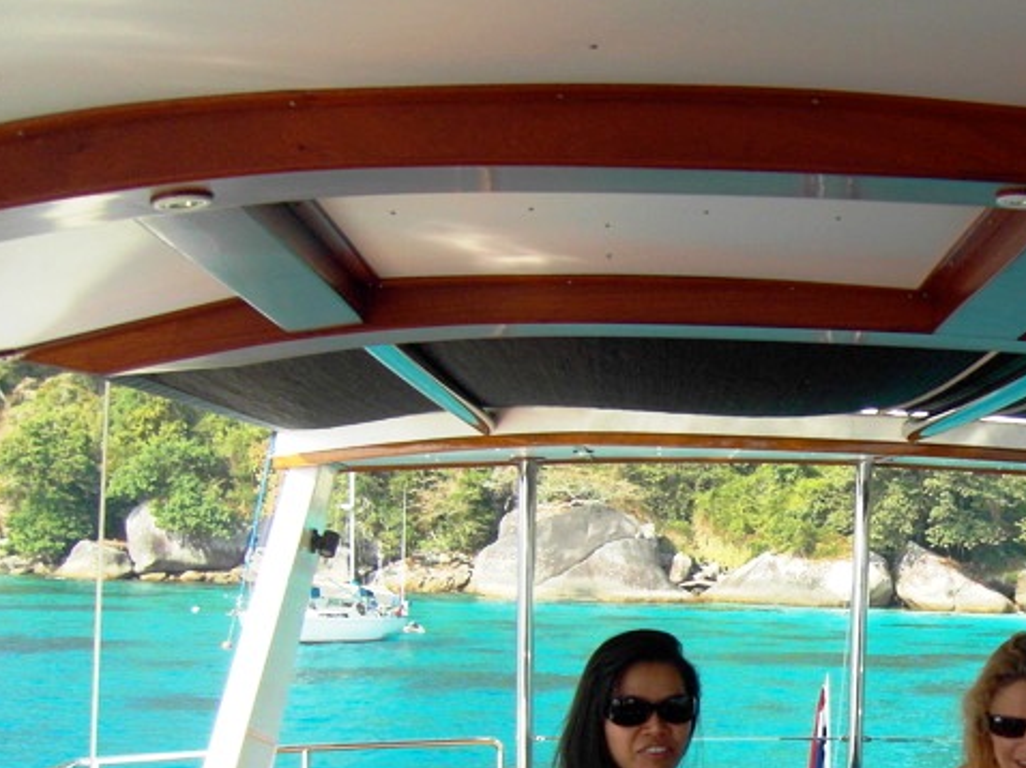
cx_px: 1052
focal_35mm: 60
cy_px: 770
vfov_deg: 23.4
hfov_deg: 29.8
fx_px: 1777
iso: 80
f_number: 7.3
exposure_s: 1/100
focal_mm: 6
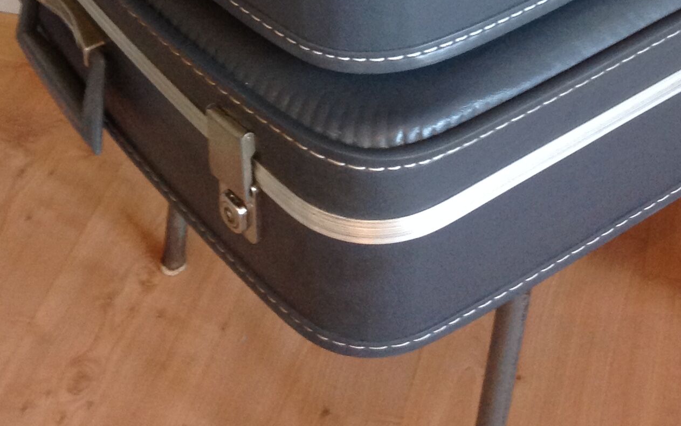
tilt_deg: -32.3
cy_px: -161
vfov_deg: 16.1
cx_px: 401
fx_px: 1411
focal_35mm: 76
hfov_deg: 27.1
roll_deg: +5.9
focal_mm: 4.28
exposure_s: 1/15
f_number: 2.4
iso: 160
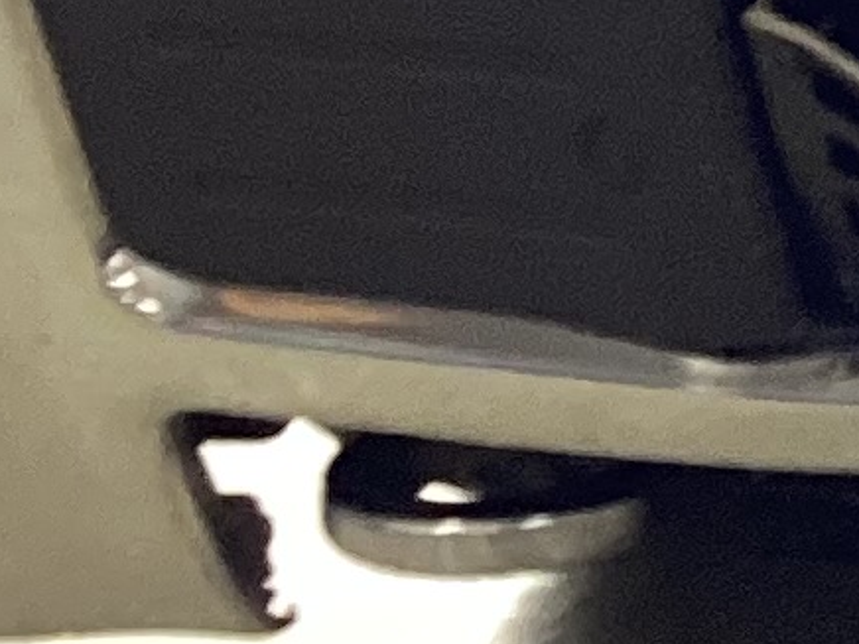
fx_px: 5757
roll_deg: +2.9
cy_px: -301
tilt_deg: -22.2
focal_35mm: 232
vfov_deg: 6.3
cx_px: 2542
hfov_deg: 7.5
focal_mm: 3.3
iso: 160
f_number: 2.4
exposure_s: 1/60
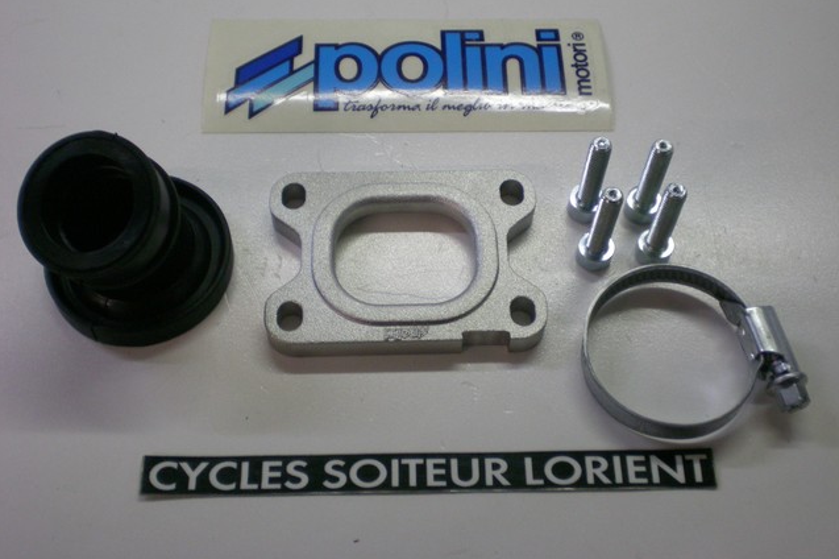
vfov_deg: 29.2
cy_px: 245
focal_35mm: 46
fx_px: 1071
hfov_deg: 42.8
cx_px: 419
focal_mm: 7.4
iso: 200
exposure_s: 1/40.2
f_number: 3.5
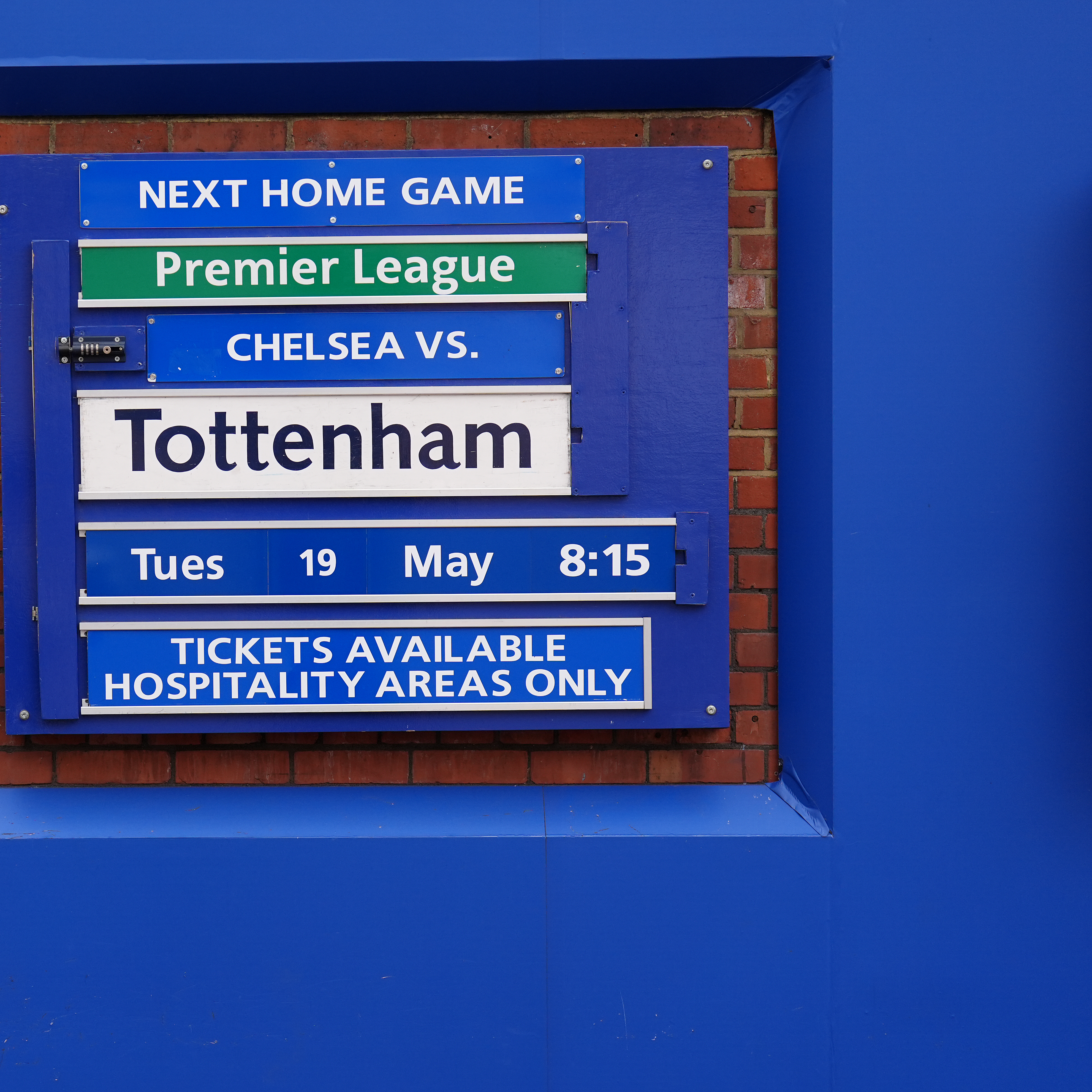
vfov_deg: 19.3
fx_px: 3212
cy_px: 549
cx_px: 269
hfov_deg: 19.2
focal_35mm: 90
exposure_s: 1/1600
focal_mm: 70
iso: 640
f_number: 3.5
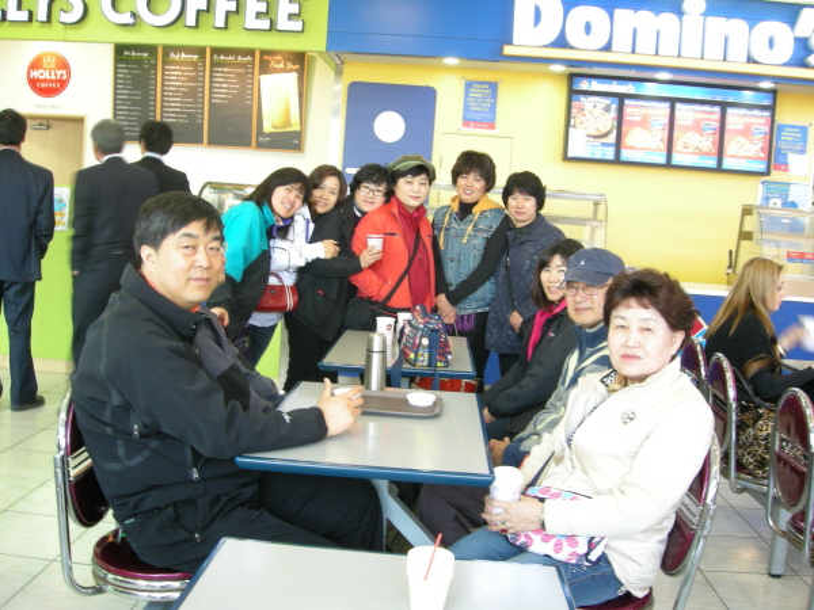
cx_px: 407
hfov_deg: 51.4
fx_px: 847
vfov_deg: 39.7
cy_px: 305
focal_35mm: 36
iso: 64
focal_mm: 7.5
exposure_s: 1/4.6
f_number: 4.8
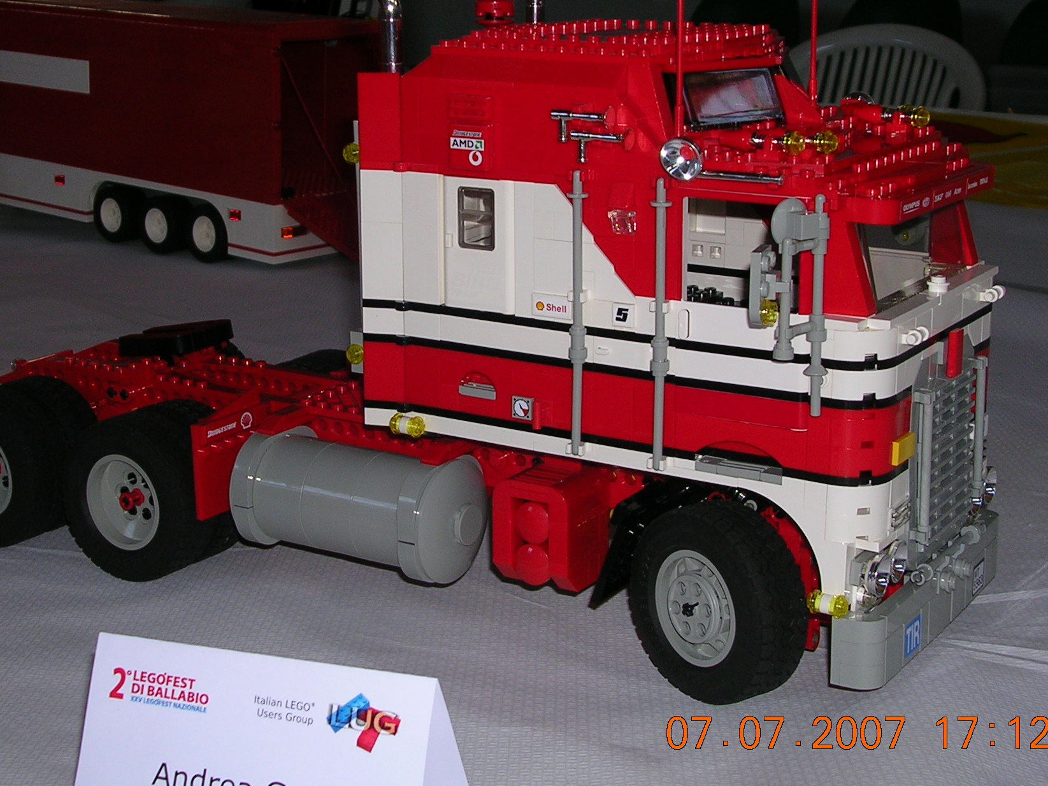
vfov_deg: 24.0
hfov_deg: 31.7
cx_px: 478
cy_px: 346
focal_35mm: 61
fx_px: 1847
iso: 50
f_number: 3.1
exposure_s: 1/60.1
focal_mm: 7.5
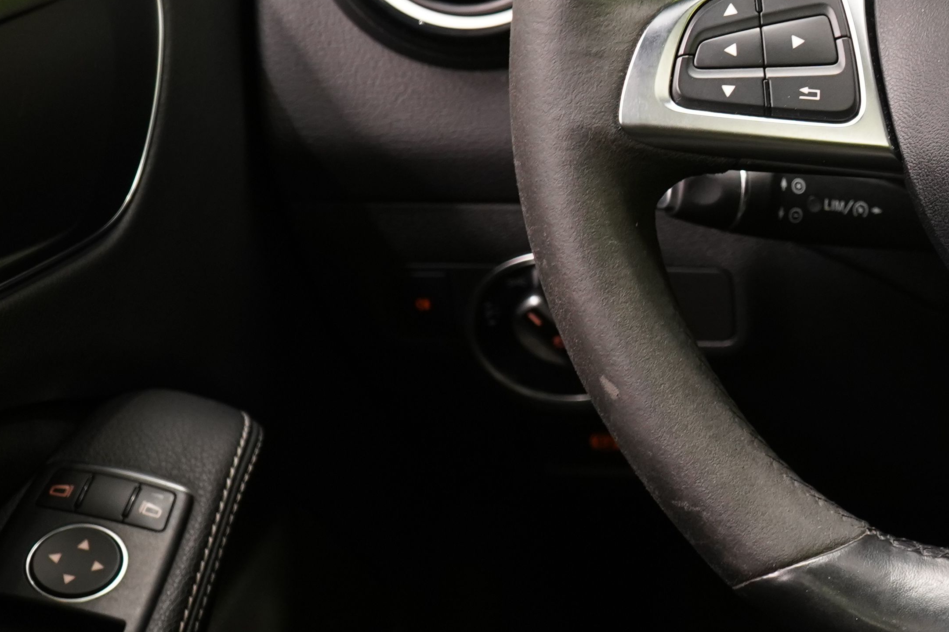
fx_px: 2636
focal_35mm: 100
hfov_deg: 19.0
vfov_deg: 13.6
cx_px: 1202
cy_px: 86
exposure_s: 1/20
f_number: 5
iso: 1250
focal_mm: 36
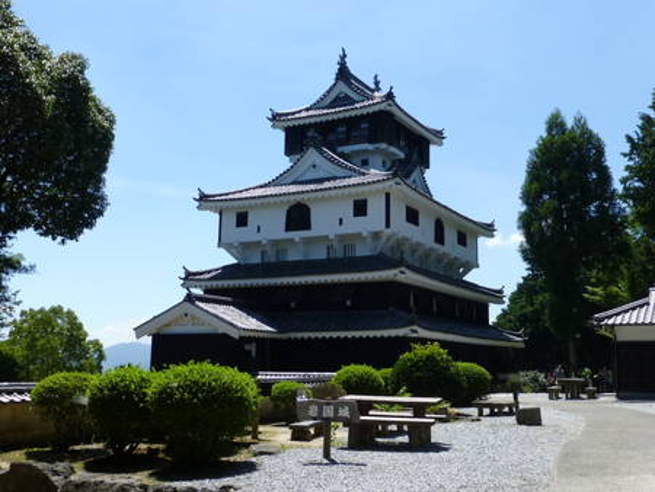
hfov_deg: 47.8
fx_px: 738
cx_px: 328
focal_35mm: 39
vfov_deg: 36.9
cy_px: 246
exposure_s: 1/800
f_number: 3.9
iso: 100
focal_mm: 6.9
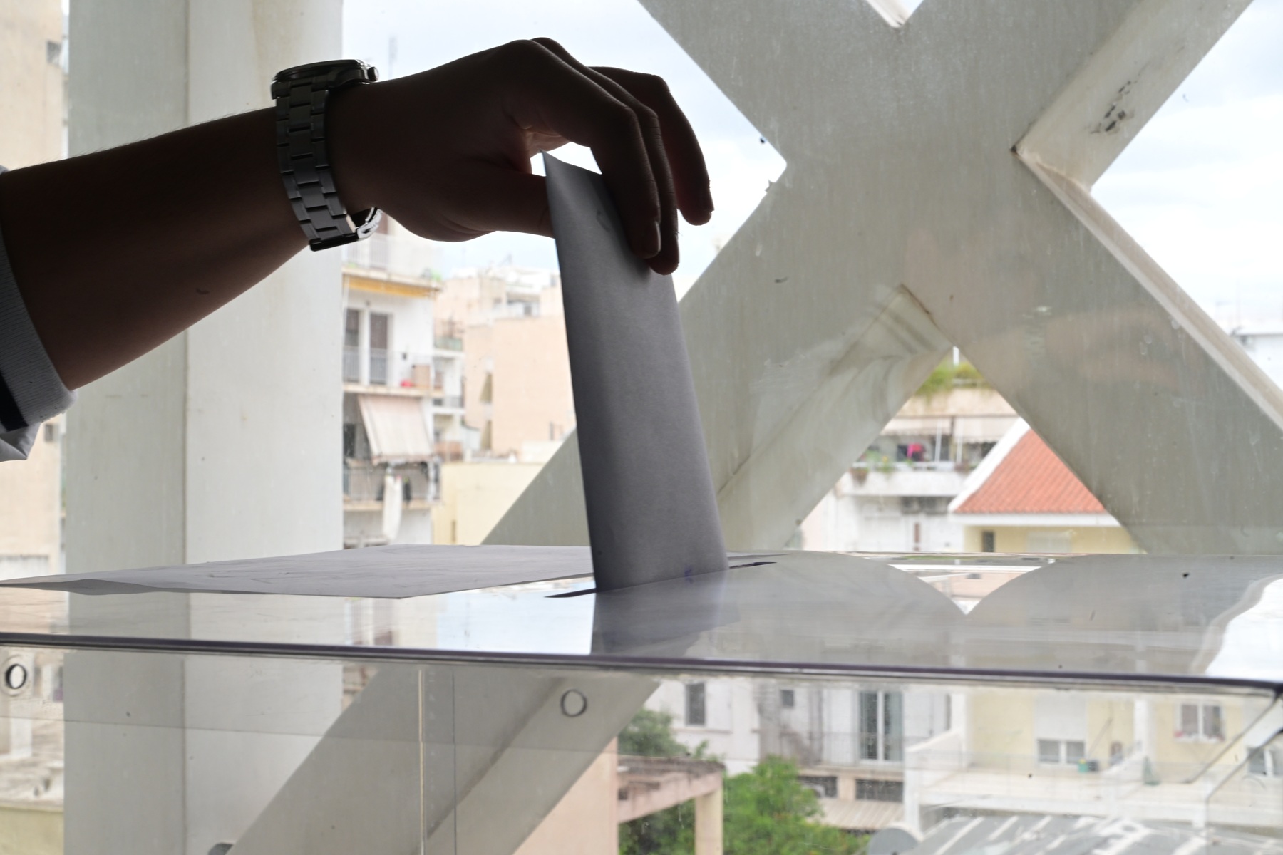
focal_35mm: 58
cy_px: 428
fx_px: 2067
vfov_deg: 23.4
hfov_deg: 34.5
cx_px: 642
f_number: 22
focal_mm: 58
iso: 640
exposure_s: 1/25
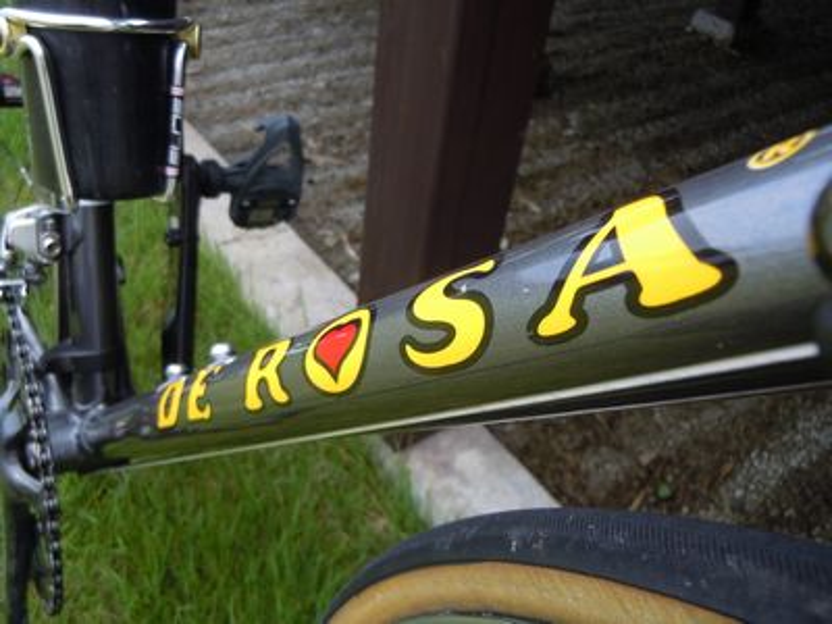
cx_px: 416
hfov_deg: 55.4
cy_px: 312
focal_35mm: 33
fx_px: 793
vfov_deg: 42.9
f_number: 4
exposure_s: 1/250
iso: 100
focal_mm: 5.9
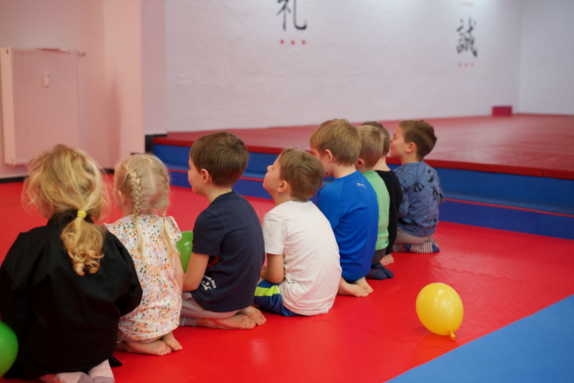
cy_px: 192
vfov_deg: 27.0
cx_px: 287
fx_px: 797
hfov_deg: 39.6
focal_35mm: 50
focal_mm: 50
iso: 400
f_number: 2.5
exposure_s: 1/60
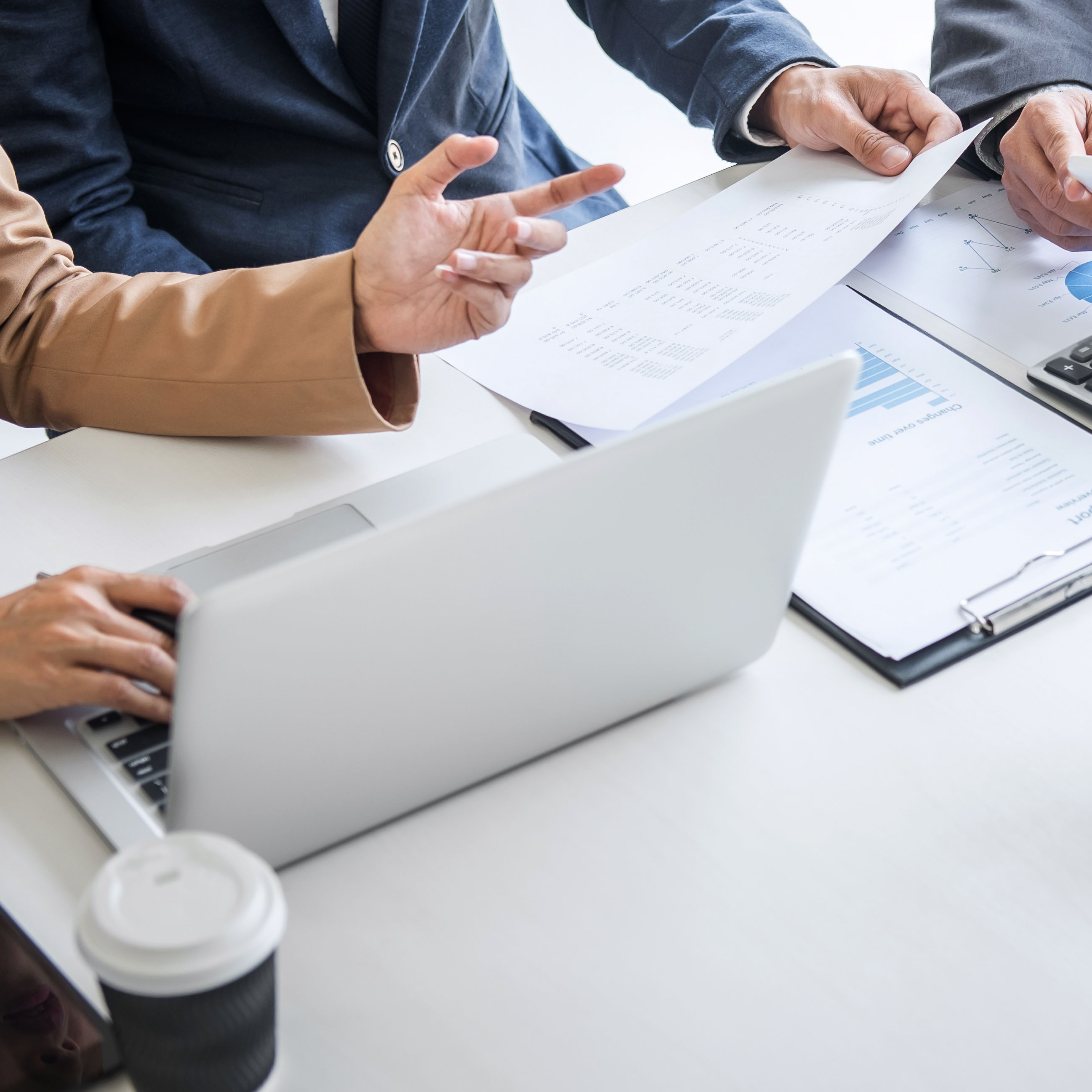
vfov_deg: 20.4
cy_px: 459
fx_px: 3034
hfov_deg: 20.3
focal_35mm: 85
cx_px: 811
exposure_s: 1/125
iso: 200
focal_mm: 35
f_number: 2.8
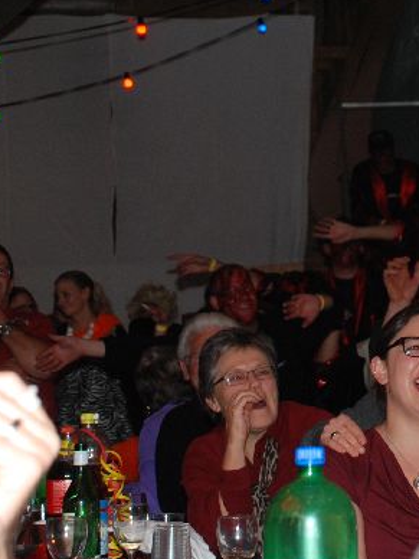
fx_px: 1969
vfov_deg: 16.1
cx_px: 451
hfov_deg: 12.0
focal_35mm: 122
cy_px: 162
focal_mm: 32
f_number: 4.2
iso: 320
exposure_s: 1/60
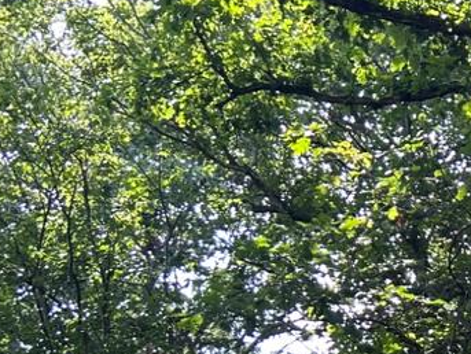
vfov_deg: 12.1
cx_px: 725
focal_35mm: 109
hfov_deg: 16.3
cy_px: 698
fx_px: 1485
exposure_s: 1/226
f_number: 1.5
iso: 40
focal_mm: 5.7
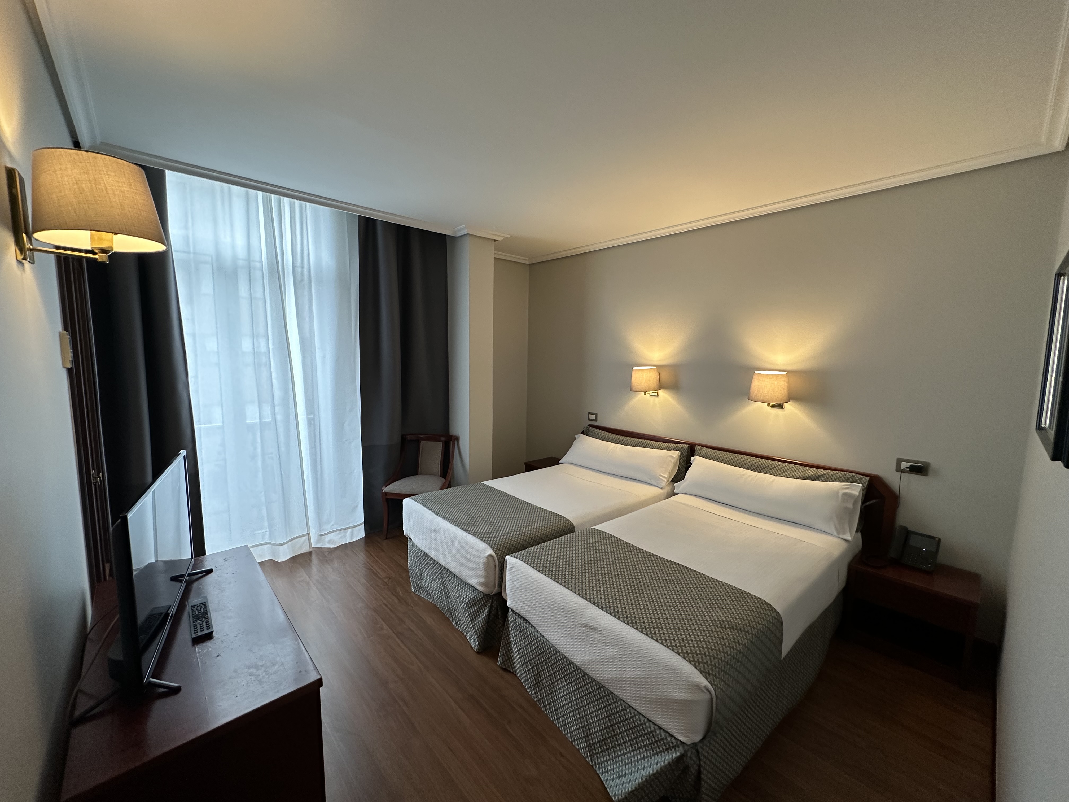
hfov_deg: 102.1
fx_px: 432
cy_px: 401
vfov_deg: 85.7
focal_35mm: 14
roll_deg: -1.1
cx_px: 534
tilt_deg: -6.3
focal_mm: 2.22
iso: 160
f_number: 2.2
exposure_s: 1/50
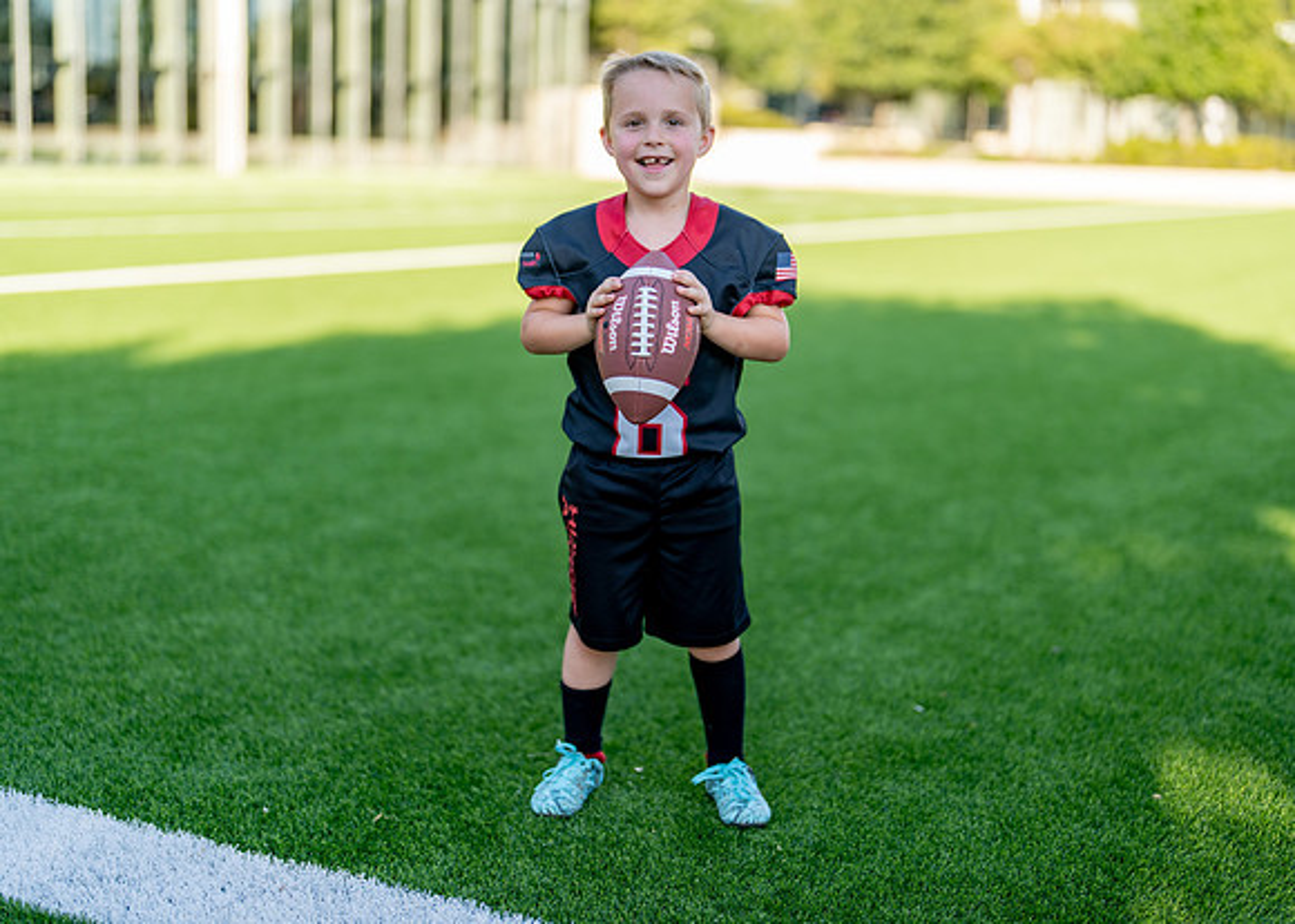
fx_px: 1926
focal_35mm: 52
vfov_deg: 27.0
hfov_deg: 37.2
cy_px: 462
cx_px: 648
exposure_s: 1/1250
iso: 100
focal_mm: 50
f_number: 1.2
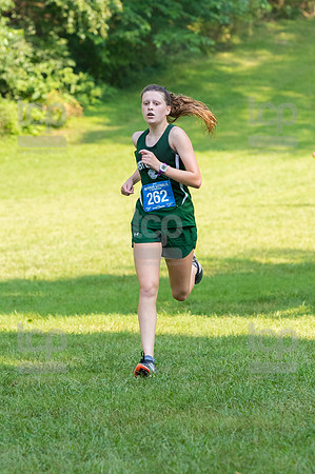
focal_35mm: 217
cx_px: 158
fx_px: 2854
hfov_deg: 6.3
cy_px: 237
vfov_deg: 9.5
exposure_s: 1/1600
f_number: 5
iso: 1600
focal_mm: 145
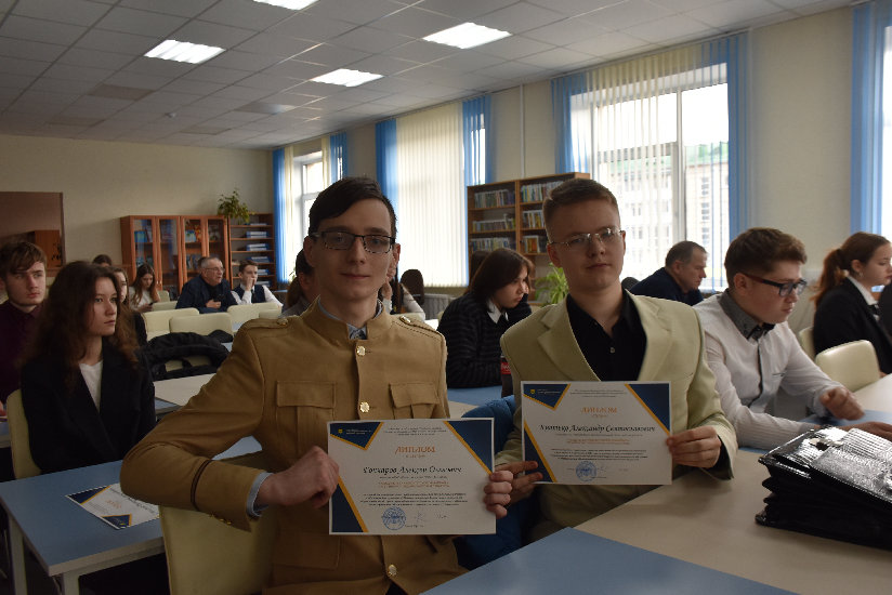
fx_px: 744
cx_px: 446
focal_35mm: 30
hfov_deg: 61.9
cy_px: 298
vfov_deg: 43.6
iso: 400
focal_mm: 20
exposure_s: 1/100
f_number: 5
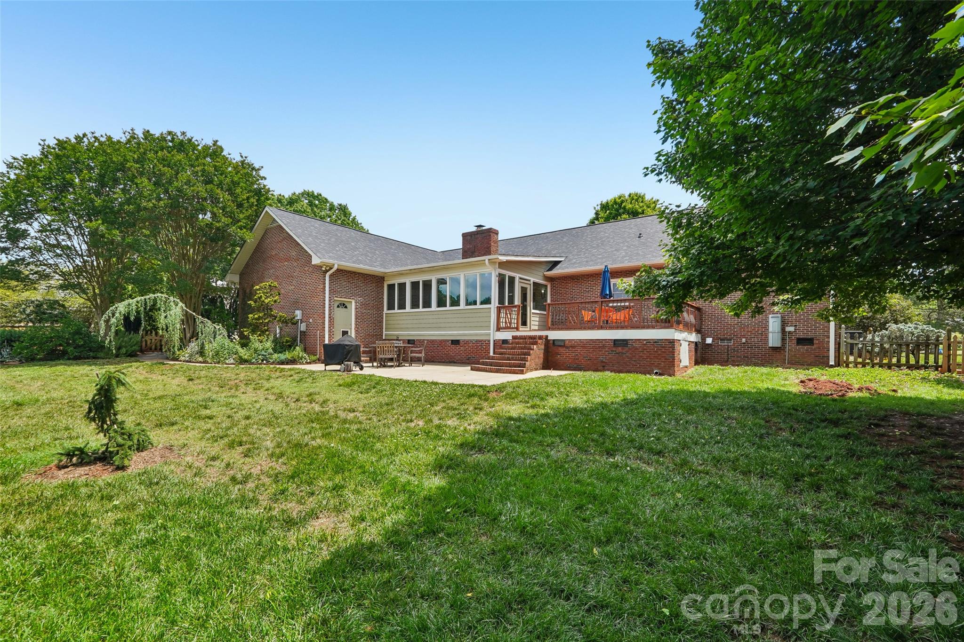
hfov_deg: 100.4
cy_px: 321
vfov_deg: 77.3
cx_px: 482
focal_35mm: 15
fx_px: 402
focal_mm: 10
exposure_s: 1/60
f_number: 8
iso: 100
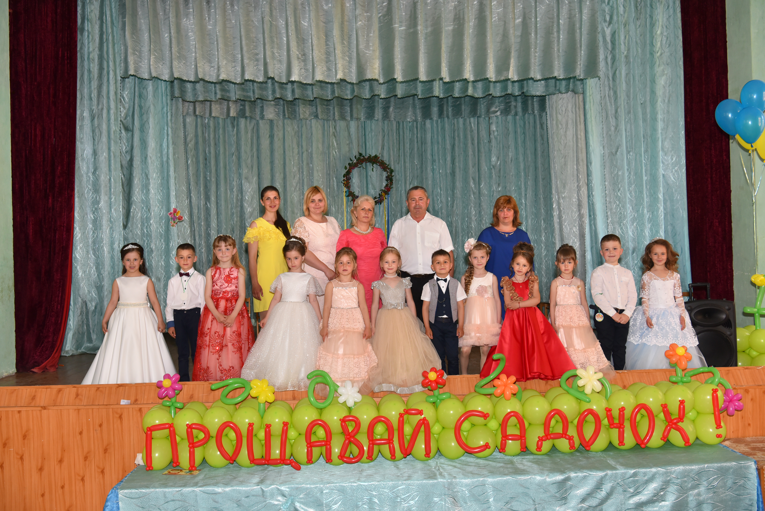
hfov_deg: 53.1
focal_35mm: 36
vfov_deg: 36.9
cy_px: 256
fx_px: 765
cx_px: 382
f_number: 5
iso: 1000
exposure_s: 1/160
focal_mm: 36
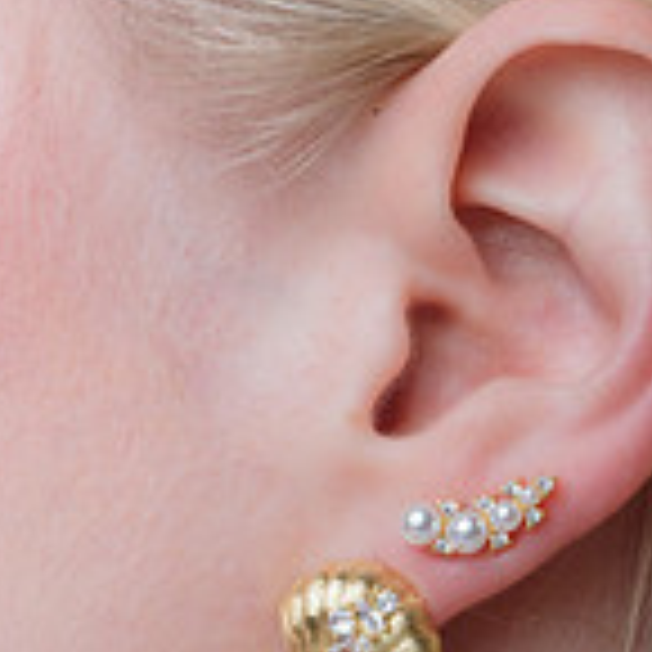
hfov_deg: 6.3
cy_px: 841
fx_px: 5903
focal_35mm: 277
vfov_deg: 6.3
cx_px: 355
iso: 400
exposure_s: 1/250
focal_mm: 105
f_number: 36
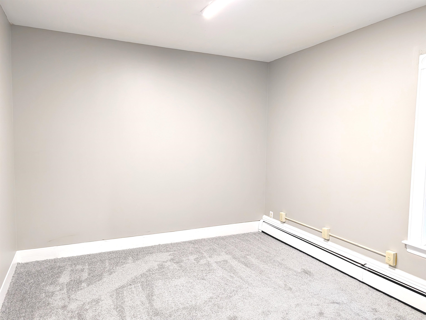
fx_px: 296
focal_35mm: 24
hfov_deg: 71.5
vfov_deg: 56.9
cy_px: 160
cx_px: 213
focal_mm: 6.9
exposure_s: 1/30
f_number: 1.68
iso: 88
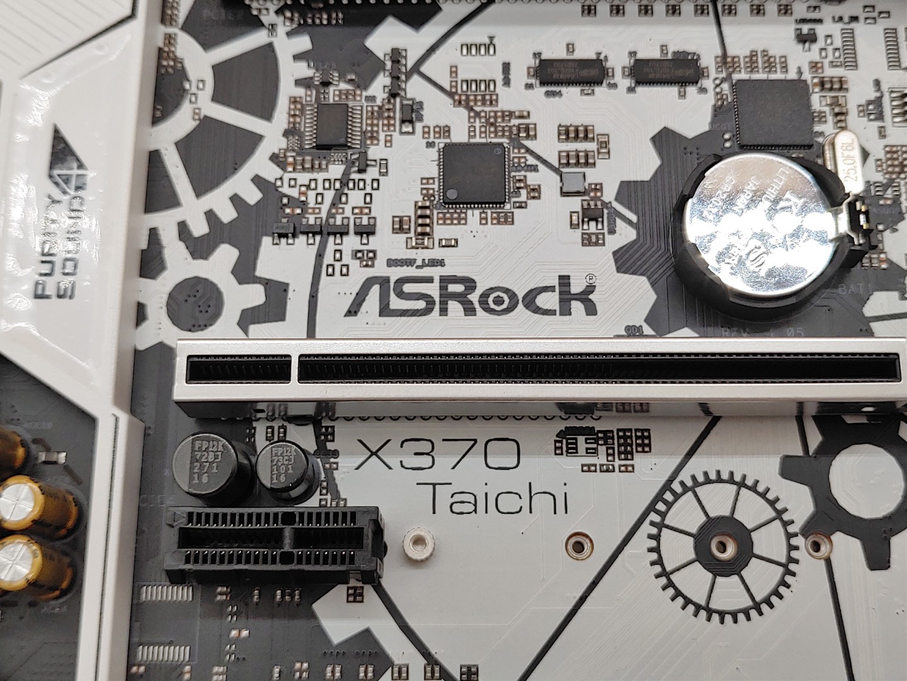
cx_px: 454
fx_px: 1074
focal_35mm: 41
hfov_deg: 45.8
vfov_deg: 35.1
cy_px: 340
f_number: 1.8
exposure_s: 1/166
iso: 50
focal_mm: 4.36
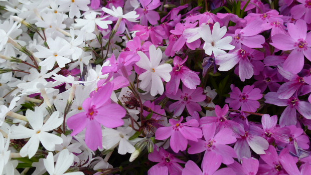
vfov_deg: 42.9
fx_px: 223
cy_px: 94
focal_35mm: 27
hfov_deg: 69.9
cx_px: 156
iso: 100
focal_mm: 4.3
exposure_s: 1/500
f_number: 4
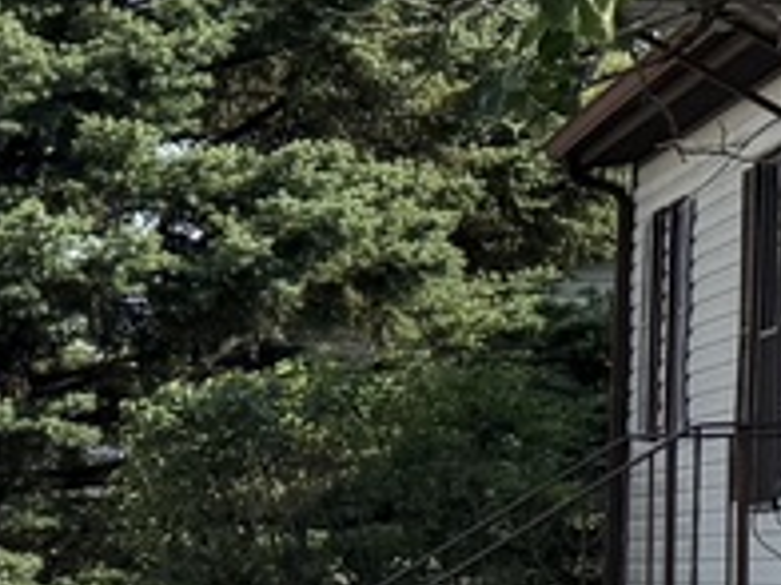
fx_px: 3971
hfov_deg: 8.1
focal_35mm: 176
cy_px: 88
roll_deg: +1.0
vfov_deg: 8.4
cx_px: 2849
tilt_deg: +6.5
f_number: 1.78
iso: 100
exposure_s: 1/4167
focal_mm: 6.76
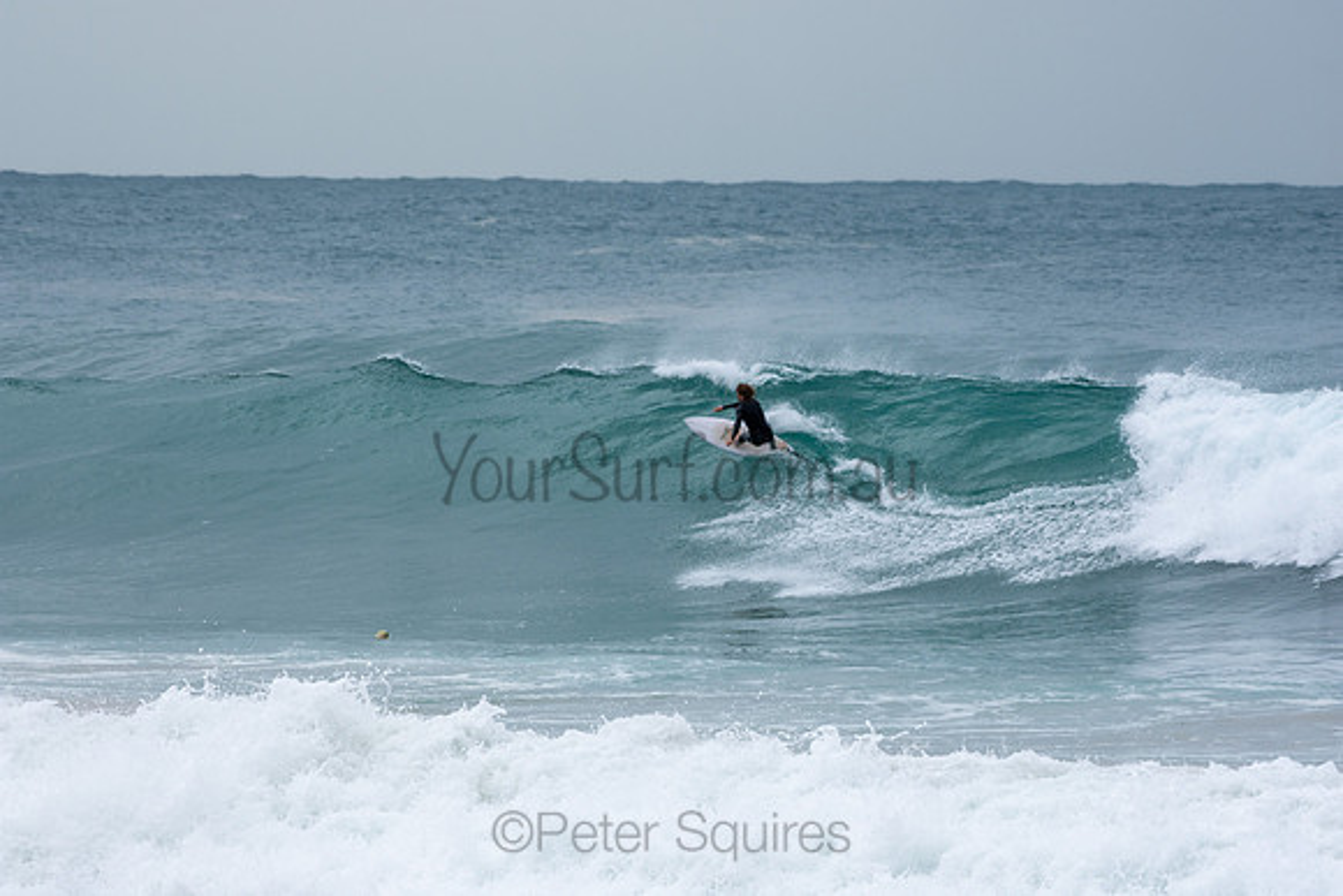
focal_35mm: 360
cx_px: 672
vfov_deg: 3.8
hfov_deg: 5.7
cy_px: 448
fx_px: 13433
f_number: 5.6
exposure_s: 1/1250
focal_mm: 240
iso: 220
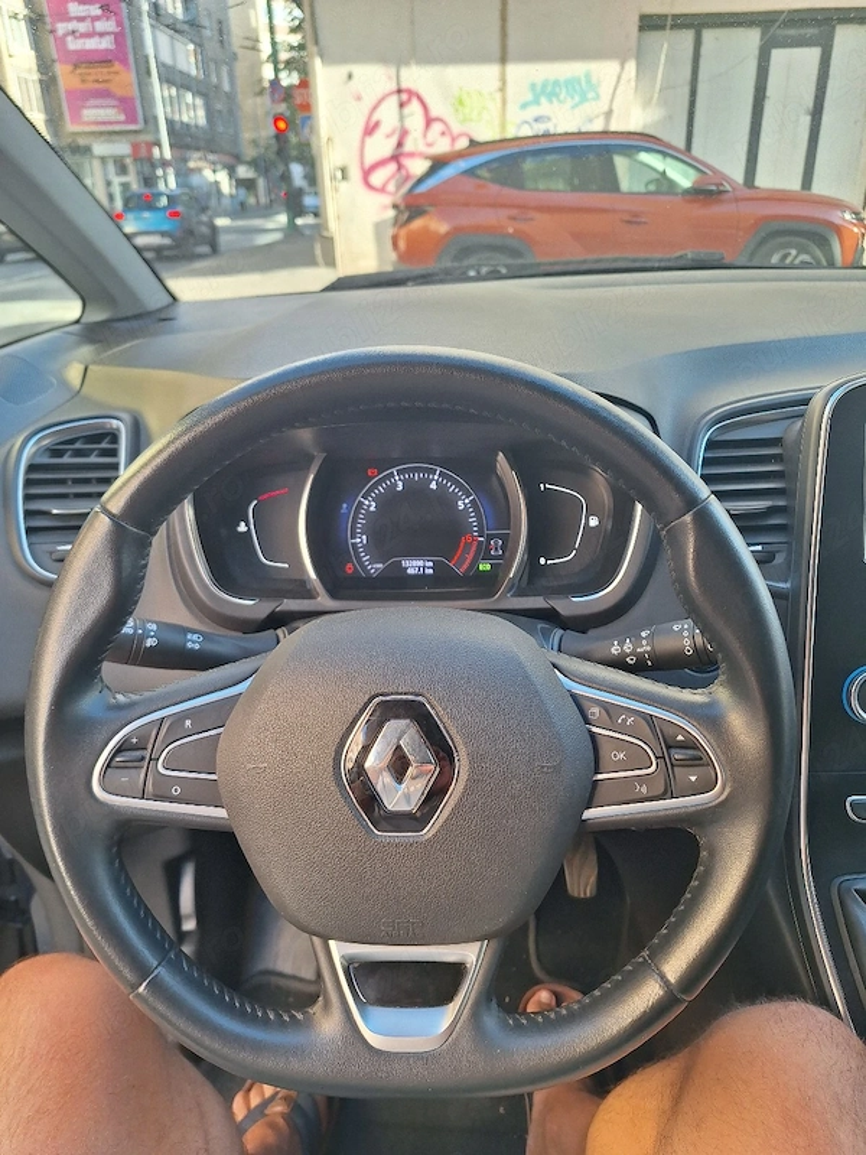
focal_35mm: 23
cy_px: 578
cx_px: 433
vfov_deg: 73.9
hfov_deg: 58.9
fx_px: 767
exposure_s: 1/101
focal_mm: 5.54
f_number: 1.8
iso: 40
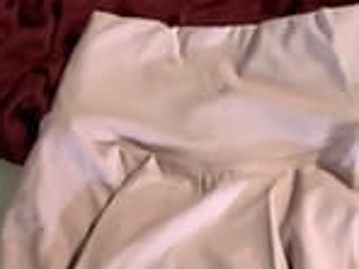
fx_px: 1089
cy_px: 120
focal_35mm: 105
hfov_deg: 18.6
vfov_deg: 14.1
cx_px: 281
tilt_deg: -54.4
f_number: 2.4
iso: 320
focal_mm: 3.3
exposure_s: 1/25
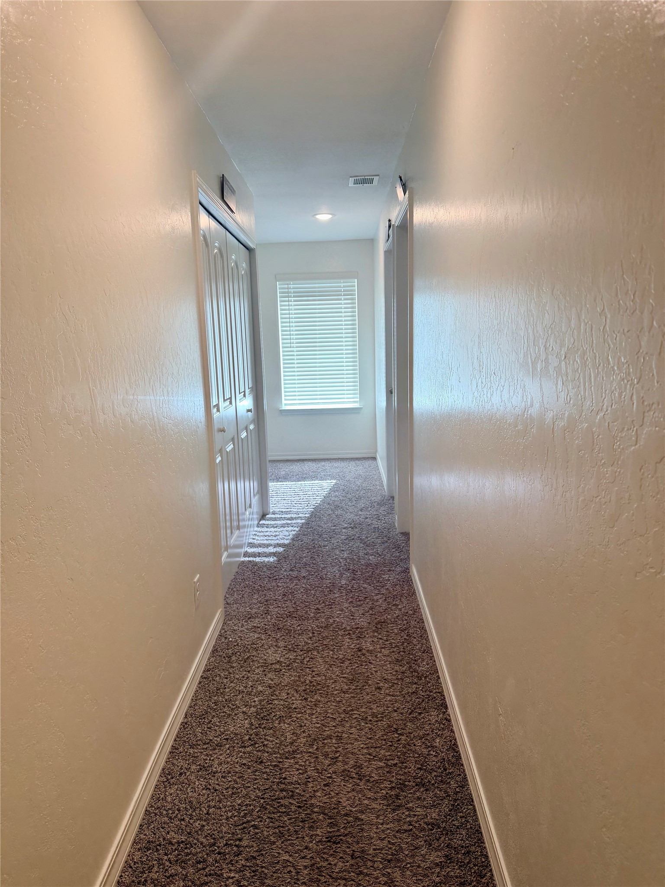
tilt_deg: -8.9
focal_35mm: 24
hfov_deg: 56.8
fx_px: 615
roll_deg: +1.5
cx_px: 332
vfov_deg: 71.6
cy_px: 444
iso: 80
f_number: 1.78
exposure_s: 1/120
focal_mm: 6.76
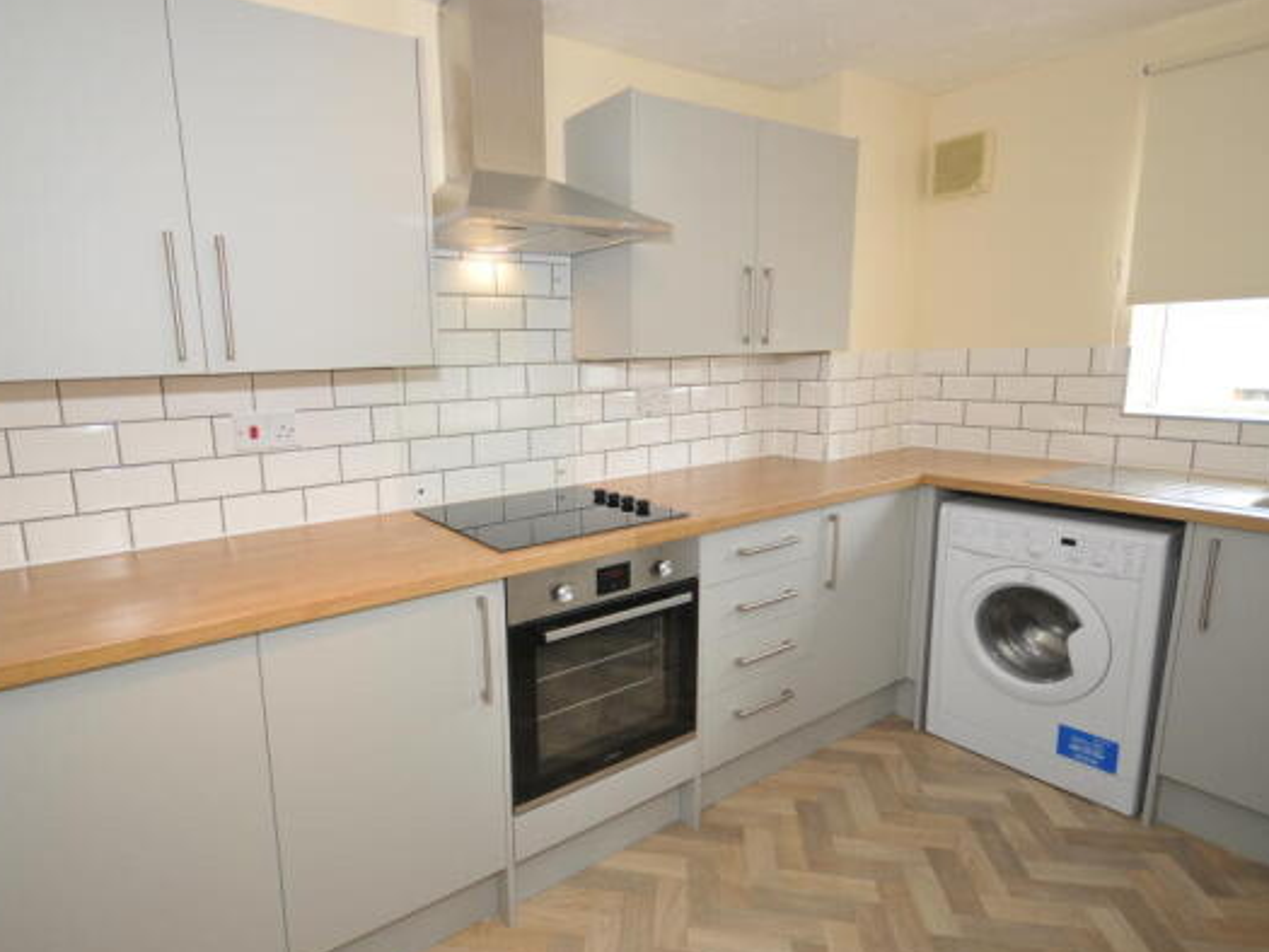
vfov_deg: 71.6
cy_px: 469
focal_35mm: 18
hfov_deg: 87.0
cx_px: 527
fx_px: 660
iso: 320
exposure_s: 1/60
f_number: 5.6
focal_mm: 10
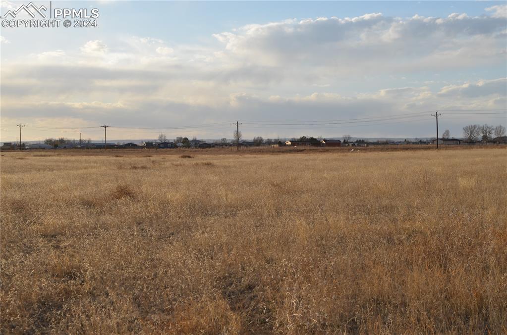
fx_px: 1096
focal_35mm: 78
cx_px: 254
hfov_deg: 26.0
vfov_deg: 17.4
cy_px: 168
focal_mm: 52
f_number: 9
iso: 100
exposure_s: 1/250
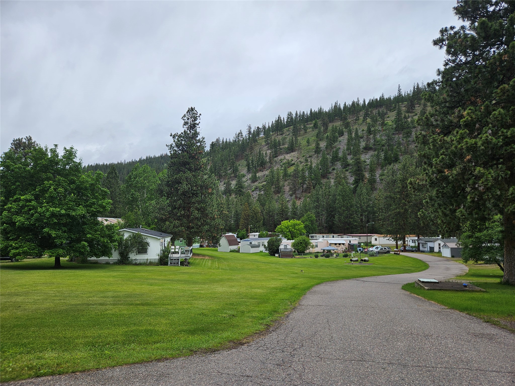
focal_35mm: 23
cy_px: 193
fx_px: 342
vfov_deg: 58.9
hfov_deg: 73.9
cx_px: 258
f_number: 1.8
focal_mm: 5.4
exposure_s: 1/1013
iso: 25
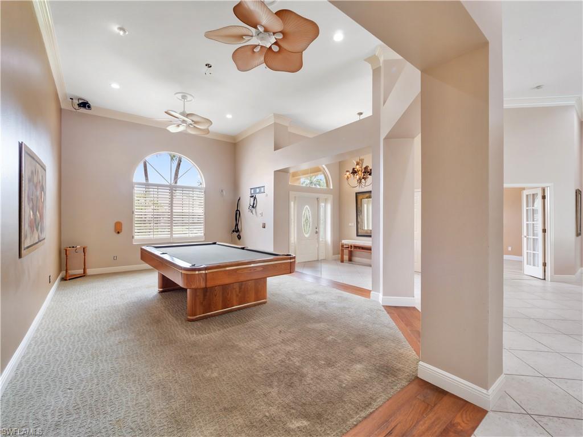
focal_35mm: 14
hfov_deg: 102.1
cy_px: 218
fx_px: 236
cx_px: 292
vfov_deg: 85.7
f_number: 7.1
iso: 200
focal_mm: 7
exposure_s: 1/3
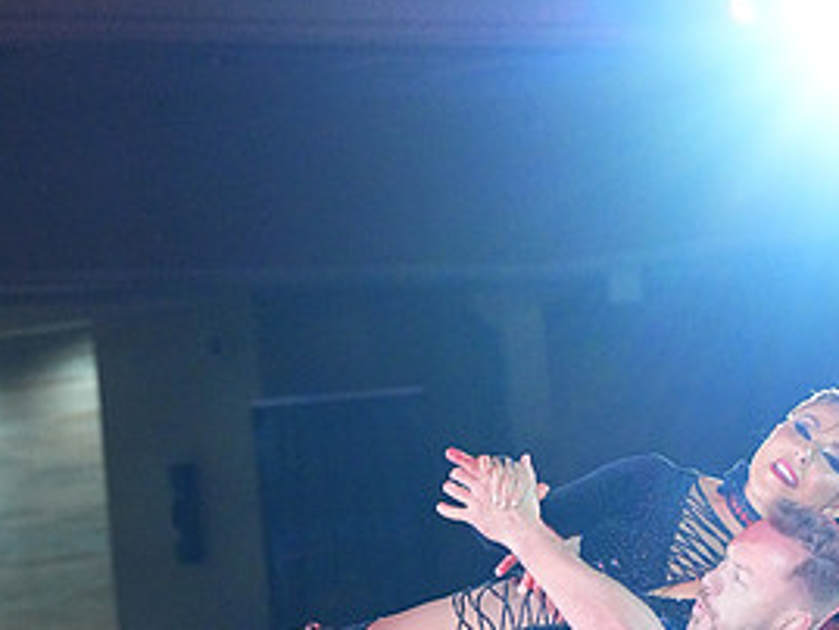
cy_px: 861
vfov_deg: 5.3
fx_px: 6789
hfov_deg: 7.1
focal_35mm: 280
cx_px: 600
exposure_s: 1/400
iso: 10000
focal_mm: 135
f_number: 5.6
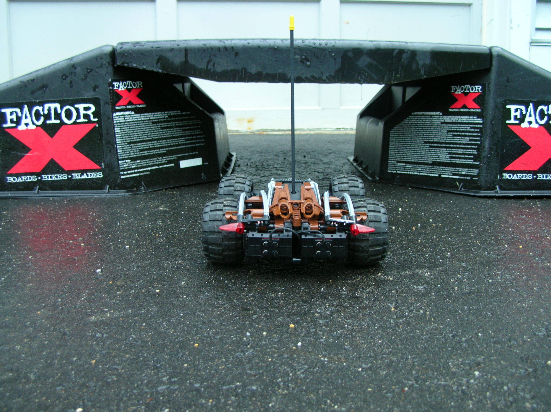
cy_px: 206
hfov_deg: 50.2
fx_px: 588
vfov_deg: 38.6
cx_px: 276
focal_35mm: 37
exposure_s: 1/125
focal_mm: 6.2
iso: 50
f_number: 2.7
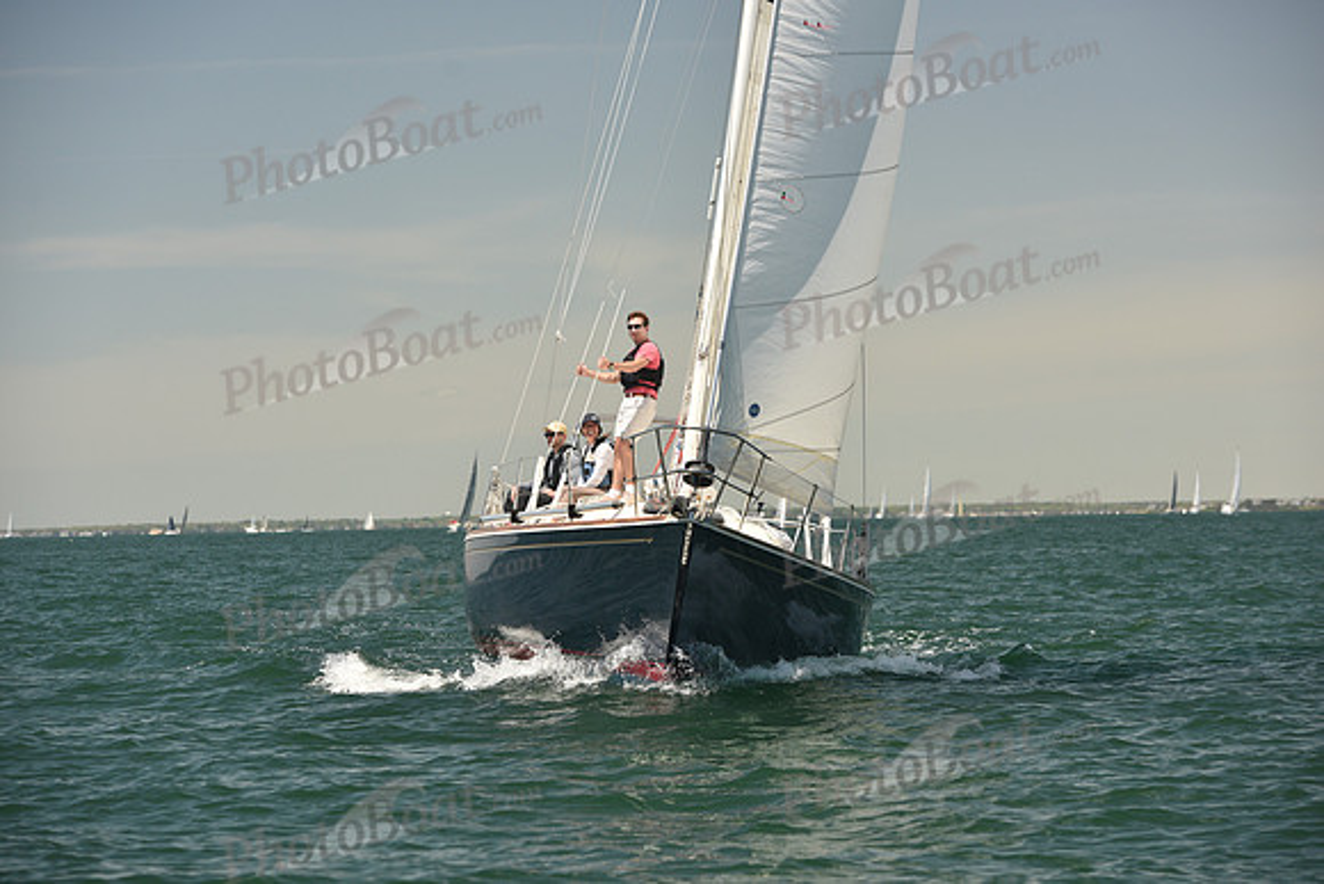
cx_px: 662
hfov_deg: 16.8
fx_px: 4488
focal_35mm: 122
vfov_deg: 11.2
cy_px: 442
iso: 250
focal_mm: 122
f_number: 5
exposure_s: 1/800
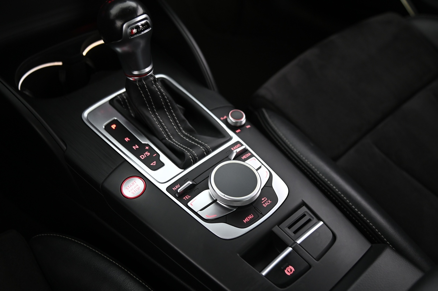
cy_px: 146
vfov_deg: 33.3
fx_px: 486
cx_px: 219
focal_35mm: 40
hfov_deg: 48.5
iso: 2000
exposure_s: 1/15
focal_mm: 40
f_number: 4
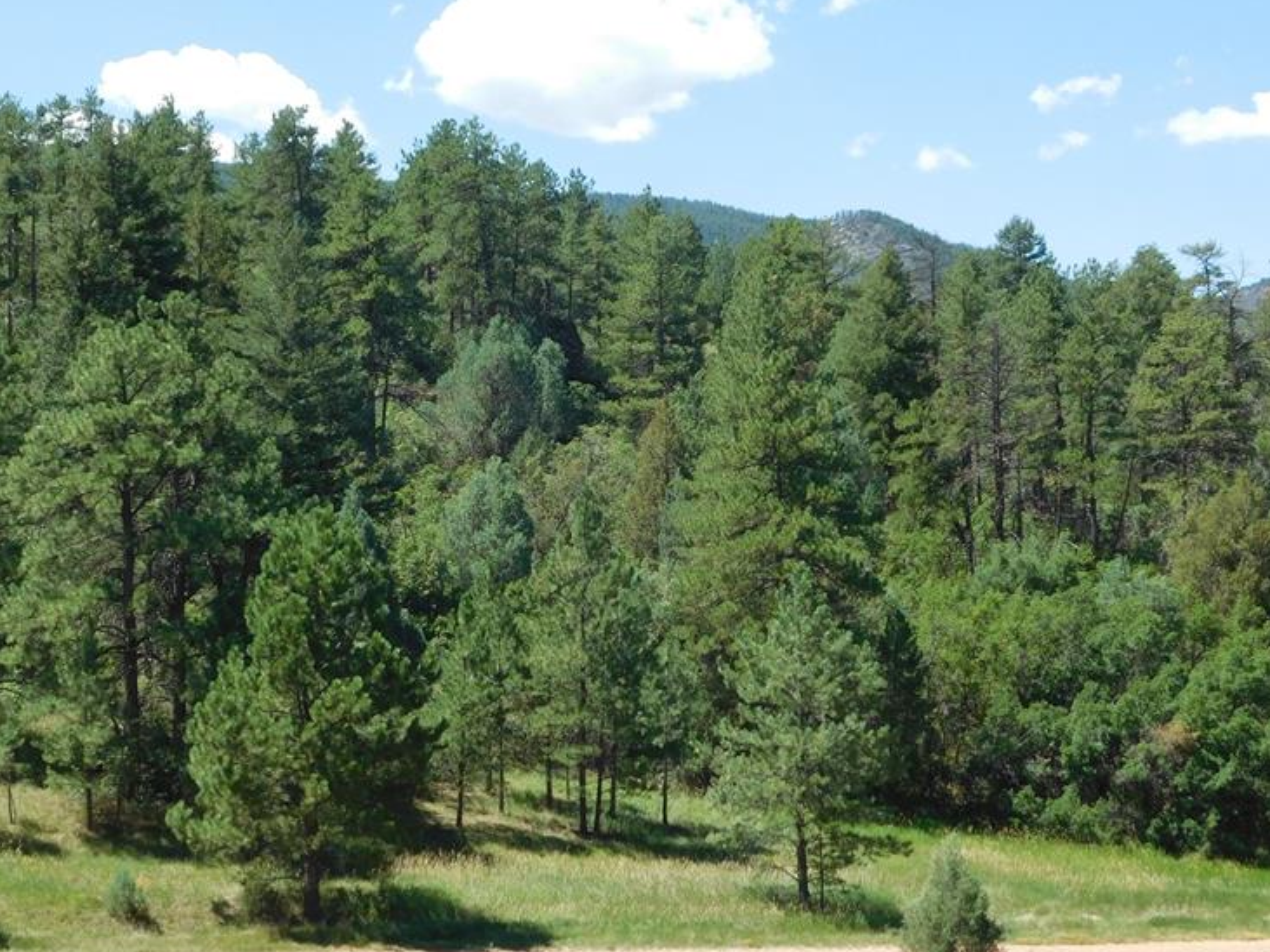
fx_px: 2311
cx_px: 499
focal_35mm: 63
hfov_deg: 30.6
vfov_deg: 23.2
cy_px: 381
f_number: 3.7
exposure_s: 1/640
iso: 125
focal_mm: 8
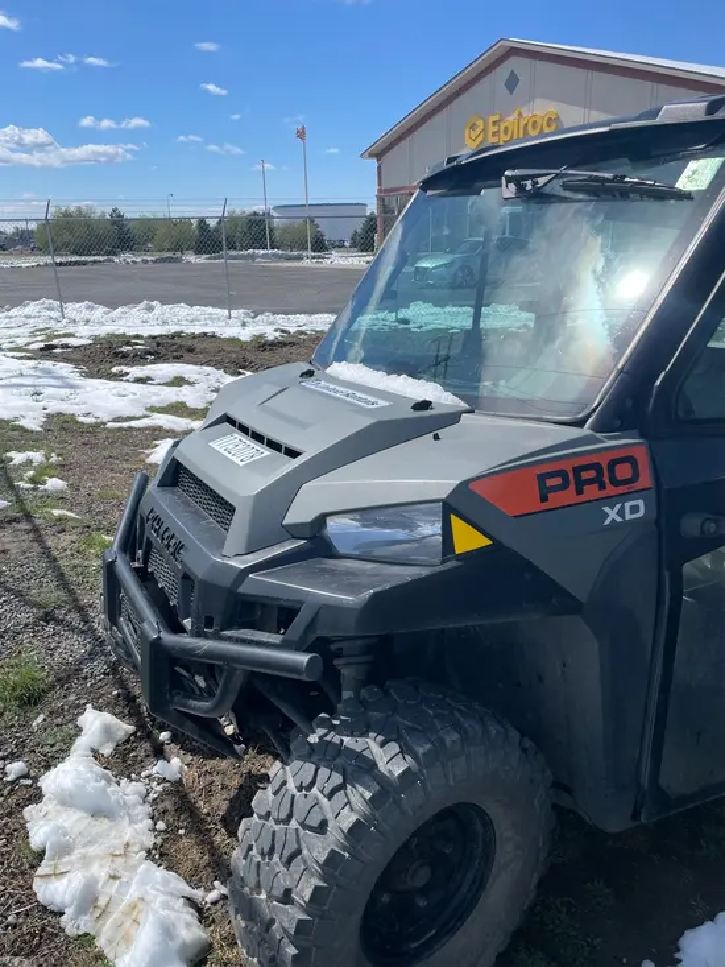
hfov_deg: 53.1
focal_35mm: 26
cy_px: 484
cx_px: 362
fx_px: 726
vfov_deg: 67.3
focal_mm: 4.2
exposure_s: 1/5556
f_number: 1.6
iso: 32
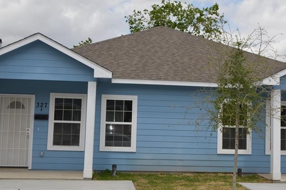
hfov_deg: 35.5
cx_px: 173
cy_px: 78
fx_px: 444
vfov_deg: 24.1
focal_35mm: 56
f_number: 10
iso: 100
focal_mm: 24
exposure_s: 1/200
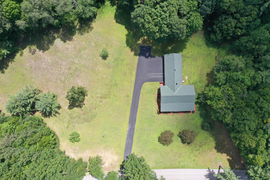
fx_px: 210
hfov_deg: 65.5
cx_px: 135
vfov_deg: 46.4
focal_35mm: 28
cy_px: 90
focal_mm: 10.26
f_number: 5
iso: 100
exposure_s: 1/320
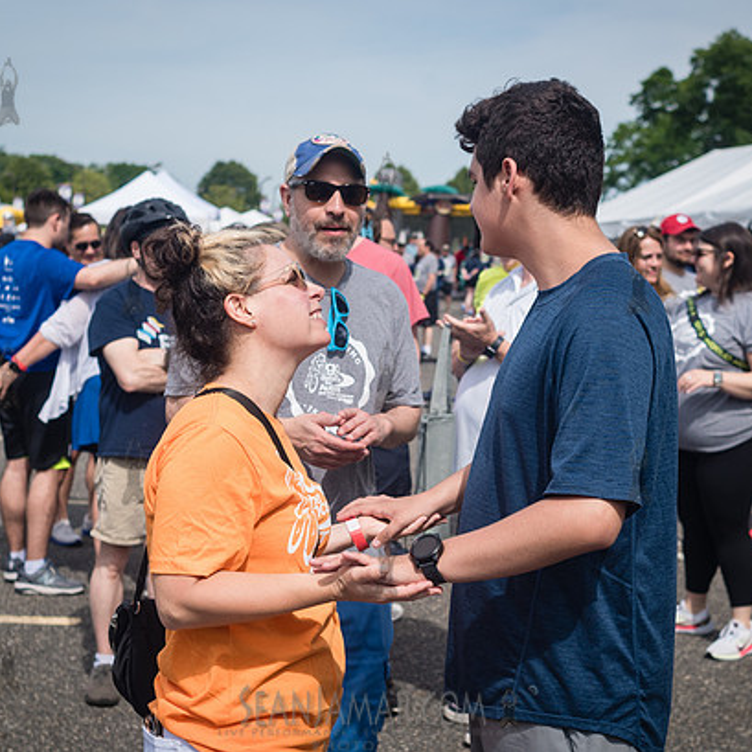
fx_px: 1475
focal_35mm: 60
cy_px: 434
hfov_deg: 28.6
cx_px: 392
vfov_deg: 28.6
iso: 200
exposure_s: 1/2000
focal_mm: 35
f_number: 4
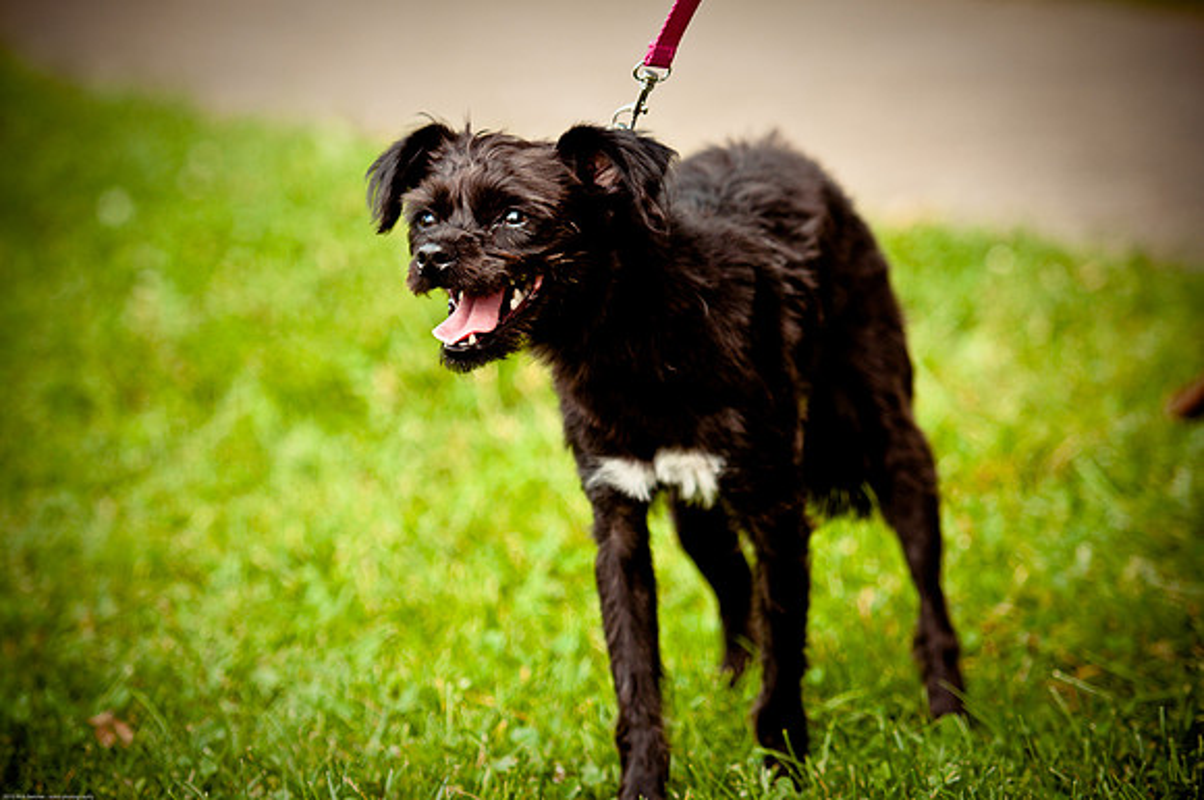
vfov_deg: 7.3
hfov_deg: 11.0
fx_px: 6262
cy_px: 400
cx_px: 602
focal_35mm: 188
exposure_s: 1/400
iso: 200
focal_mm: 125
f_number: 2.8
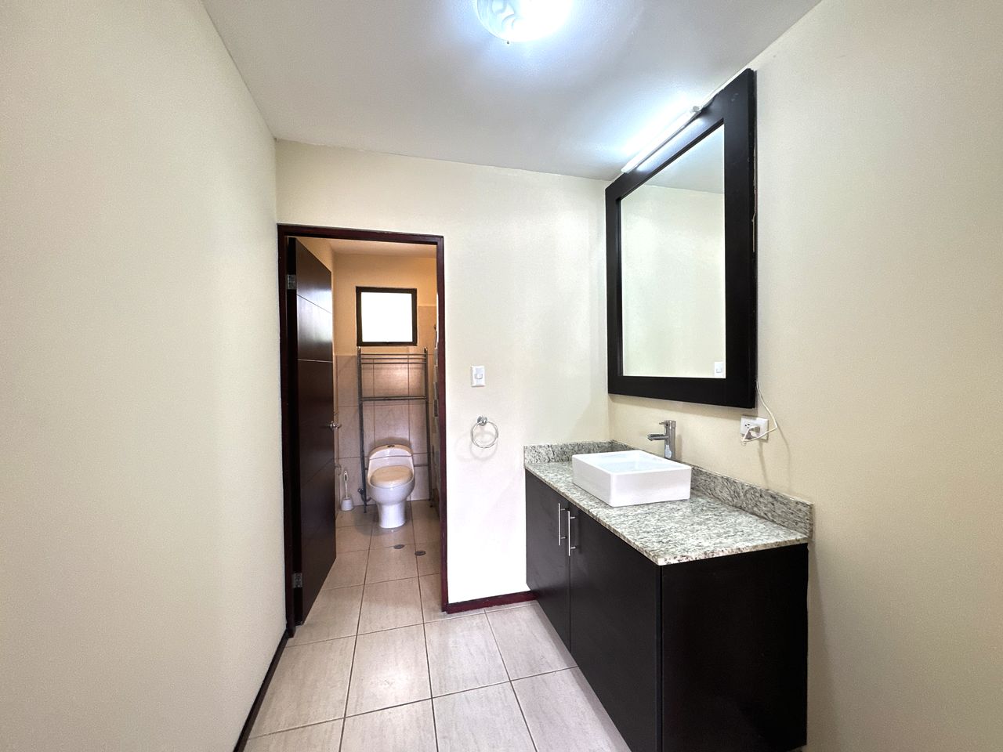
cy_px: 376
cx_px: 502
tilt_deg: -0.4
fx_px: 406
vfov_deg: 85.7
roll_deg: +1.5
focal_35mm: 14
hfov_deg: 102.1
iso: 400
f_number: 2.2
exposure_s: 1/60
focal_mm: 2.22
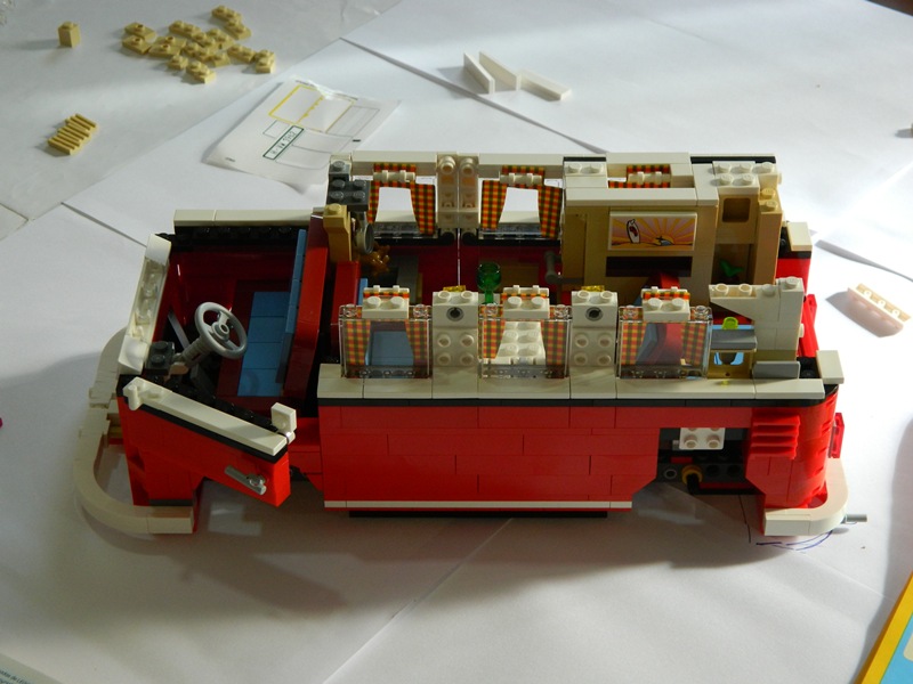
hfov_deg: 27.8
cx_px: 456
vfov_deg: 21.0
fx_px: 1846
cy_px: 342
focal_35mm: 70
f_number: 4
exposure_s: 1/60
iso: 180
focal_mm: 12.6
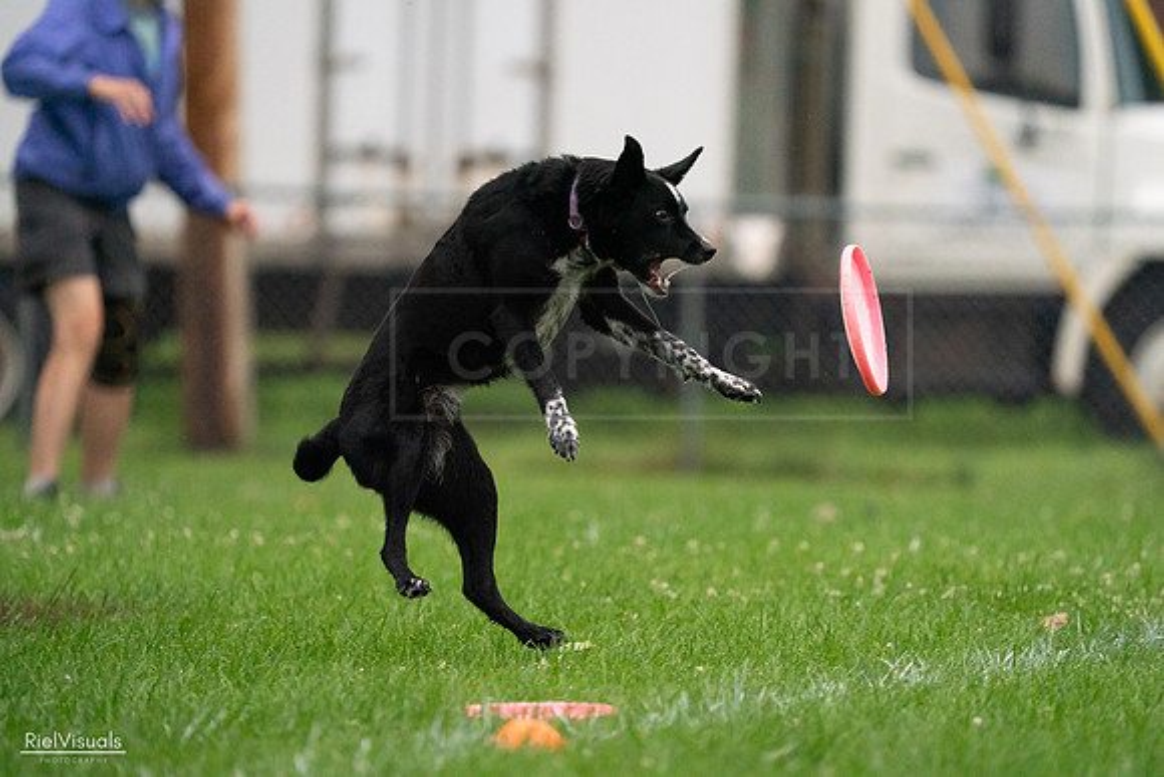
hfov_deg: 4.8
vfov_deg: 3.2
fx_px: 13777
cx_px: 582
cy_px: 388
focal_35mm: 426
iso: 6400
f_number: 6.3
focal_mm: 426
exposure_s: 1/1600
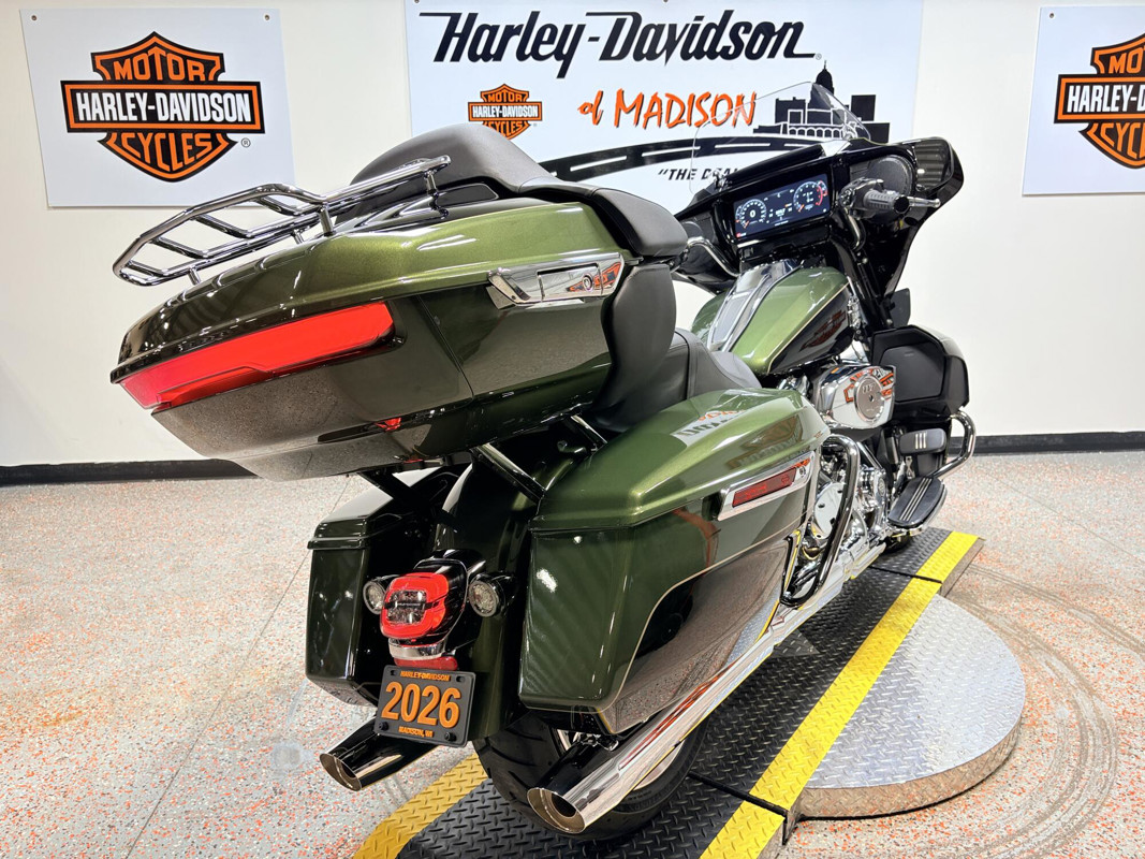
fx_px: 860
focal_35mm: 26
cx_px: 572
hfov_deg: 67.3
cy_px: 430
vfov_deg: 53.1
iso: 64
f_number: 1.6
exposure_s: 1/116
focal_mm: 5.96
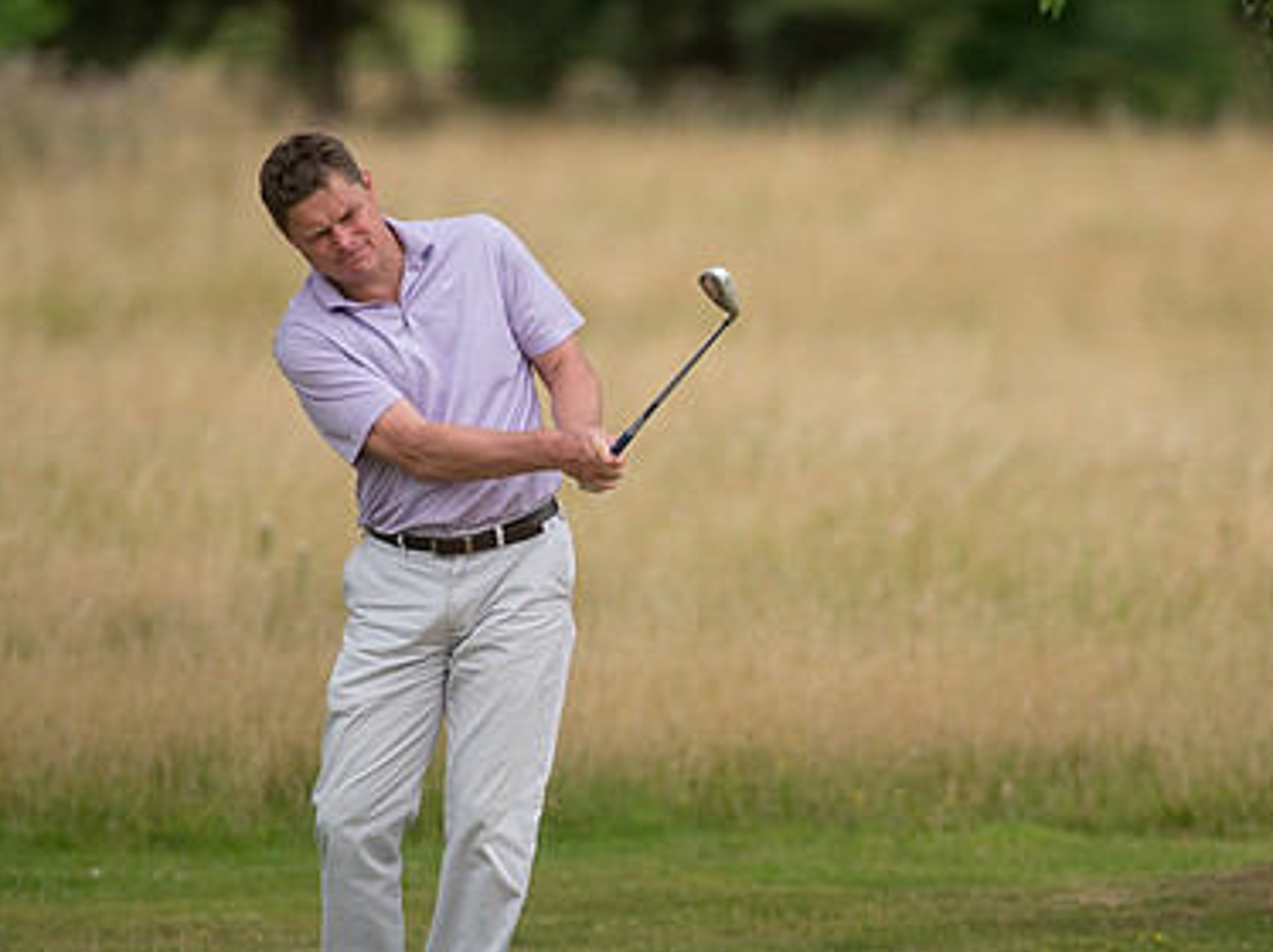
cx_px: 771
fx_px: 19000
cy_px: 497
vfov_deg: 2.9
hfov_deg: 3.8
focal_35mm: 517
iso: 800
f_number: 4
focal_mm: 300
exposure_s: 1/2500
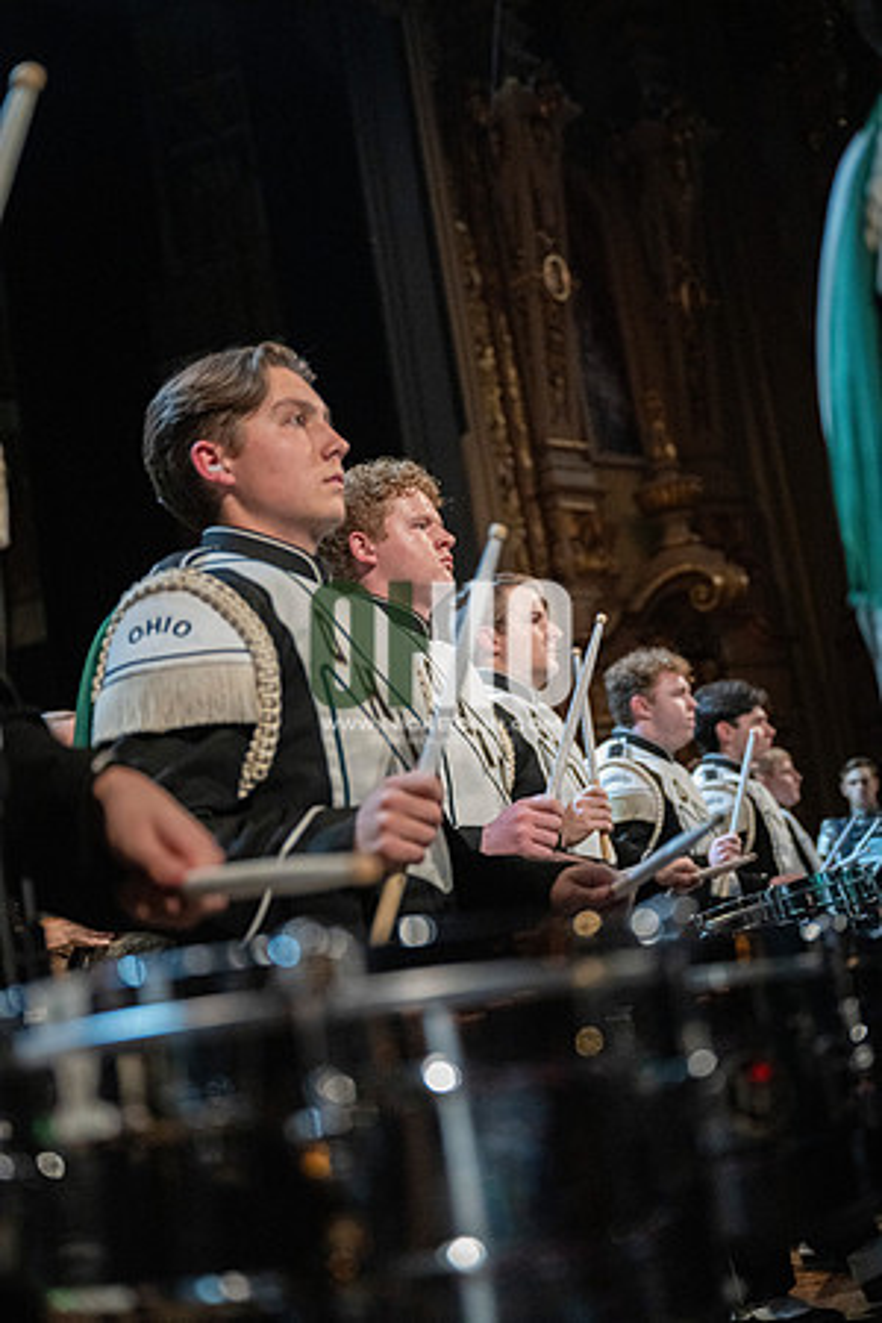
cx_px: 441
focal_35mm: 45
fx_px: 1654
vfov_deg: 43.6
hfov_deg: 29.9
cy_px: 662
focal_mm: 45
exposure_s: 1/500
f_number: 2.8
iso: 12800
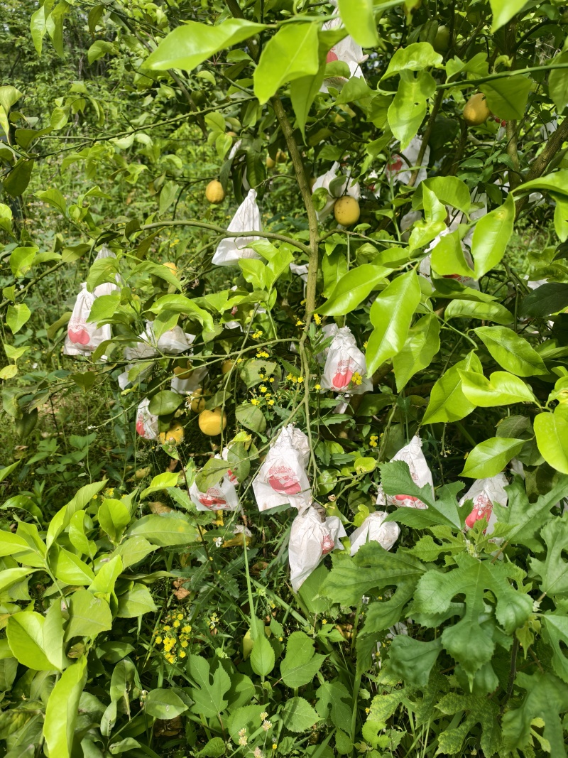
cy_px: 379
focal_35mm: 23
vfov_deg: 73.9
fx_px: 503
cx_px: 284
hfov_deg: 58.9
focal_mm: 6.54
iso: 72
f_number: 1.57
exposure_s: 1/1488
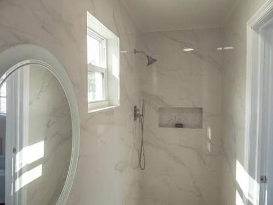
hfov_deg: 67.3
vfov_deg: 53.1
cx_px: 136
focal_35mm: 26
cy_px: 102
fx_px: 205
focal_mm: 12
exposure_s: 1/320
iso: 200
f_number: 4.5
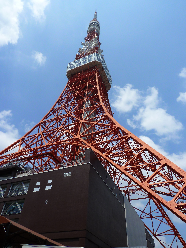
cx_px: 93
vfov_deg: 69.4
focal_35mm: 25
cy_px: 124
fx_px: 179
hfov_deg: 54.9
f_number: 5.6
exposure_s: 1/500
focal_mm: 4.1
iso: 80
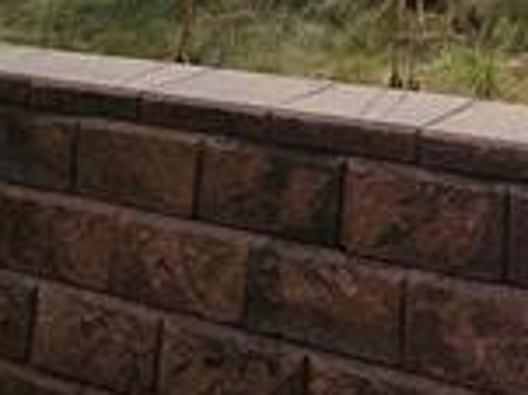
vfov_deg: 20.7
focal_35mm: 55
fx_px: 838
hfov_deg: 31.0
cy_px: -264
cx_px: 584
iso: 32
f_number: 2.2
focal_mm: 1.7
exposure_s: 1/2038
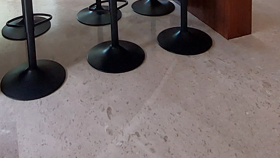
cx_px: 115
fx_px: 312
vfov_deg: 22.4
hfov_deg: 48.1
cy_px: -90
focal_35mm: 42
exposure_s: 1/50
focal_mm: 1.74
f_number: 2.2
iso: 160
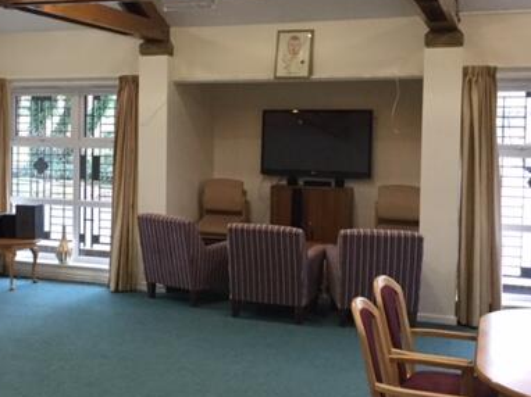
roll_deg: -0.9
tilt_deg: -3.2
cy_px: 160
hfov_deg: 36.0
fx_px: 797
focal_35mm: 52
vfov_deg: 27.9
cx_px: 133
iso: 200
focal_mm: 3.3
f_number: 2.4
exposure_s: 1/33
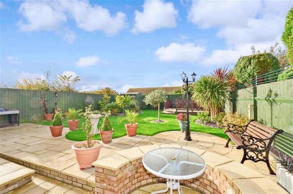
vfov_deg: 77.0
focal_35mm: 15
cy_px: 97
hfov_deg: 100.5
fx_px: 122
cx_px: 146
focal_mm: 10
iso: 200
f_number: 9
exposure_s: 1/200
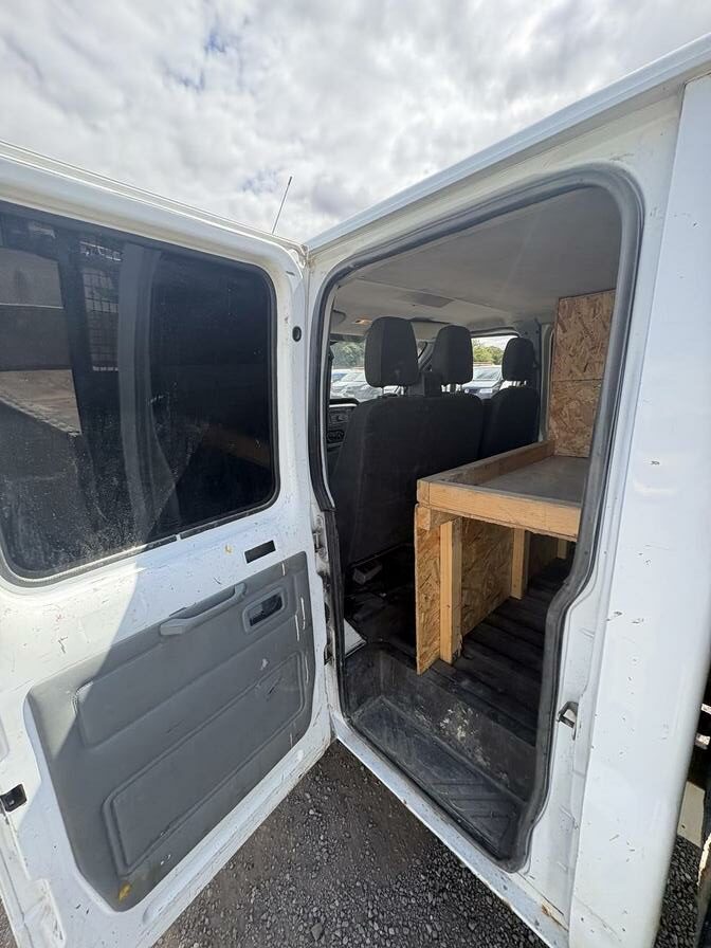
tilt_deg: -11.9
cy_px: 474
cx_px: 356
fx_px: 383
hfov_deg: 85.7
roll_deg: -0.7
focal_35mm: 14
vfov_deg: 102.1
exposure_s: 1/334
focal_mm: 2.22
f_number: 2.2
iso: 64
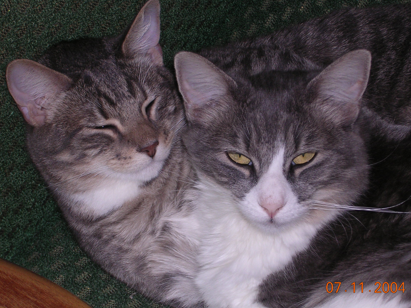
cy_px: 159
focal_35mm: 121
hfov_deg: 16.3
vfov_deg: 12.2
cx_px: 211
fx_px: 1437
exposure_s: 1/60.1
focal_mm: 17.4
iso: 100
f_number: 4.9
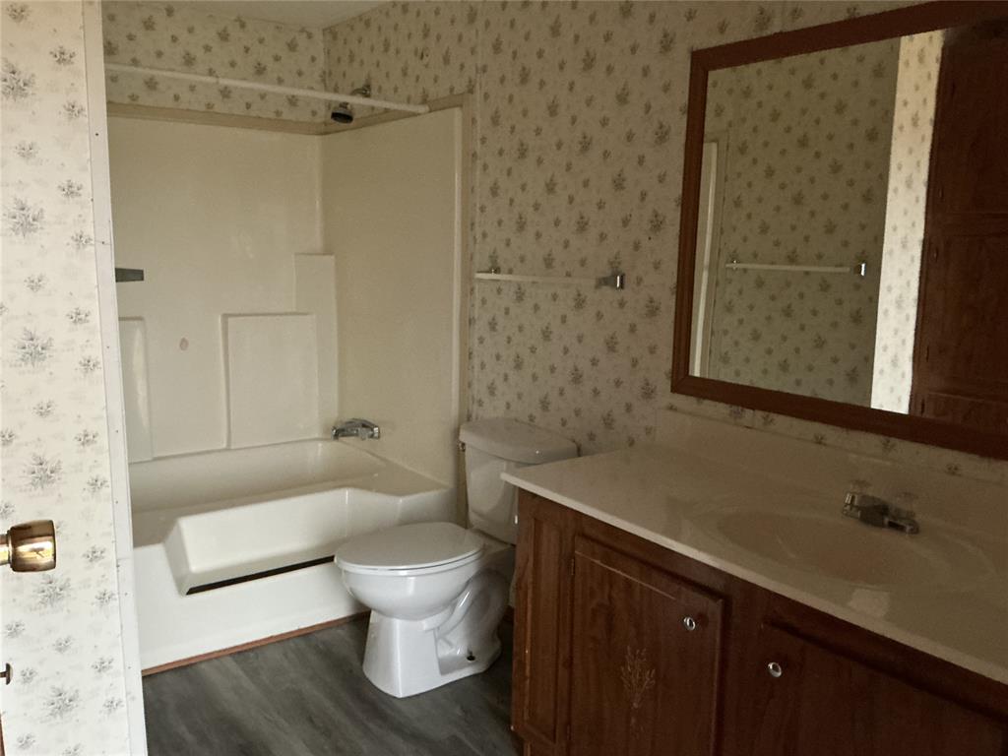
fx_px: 844
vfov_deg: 48.2
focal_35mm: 29
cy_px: 378
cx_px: 504
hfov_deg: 61.7
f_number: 1.8
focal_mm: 3
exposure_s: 1/30
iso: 500
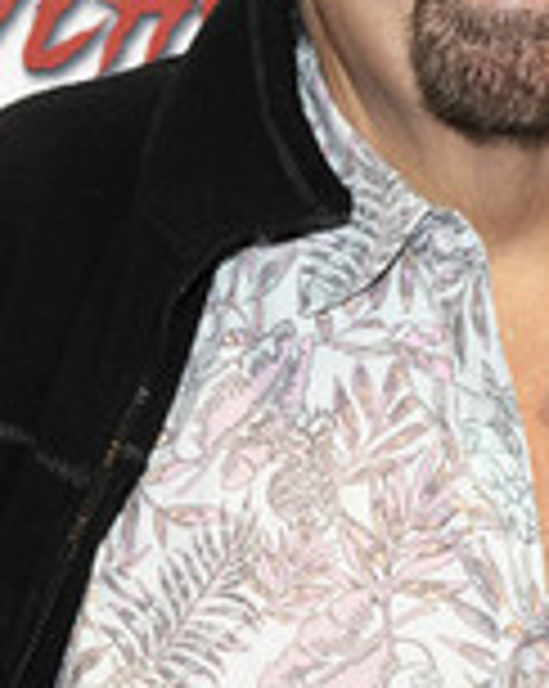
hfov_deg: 8.1
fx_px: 3887
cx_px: 466
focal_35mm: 191
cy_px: 139
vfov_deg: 10.1
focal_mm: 69
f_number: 5.6
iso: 800
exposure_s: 1/200
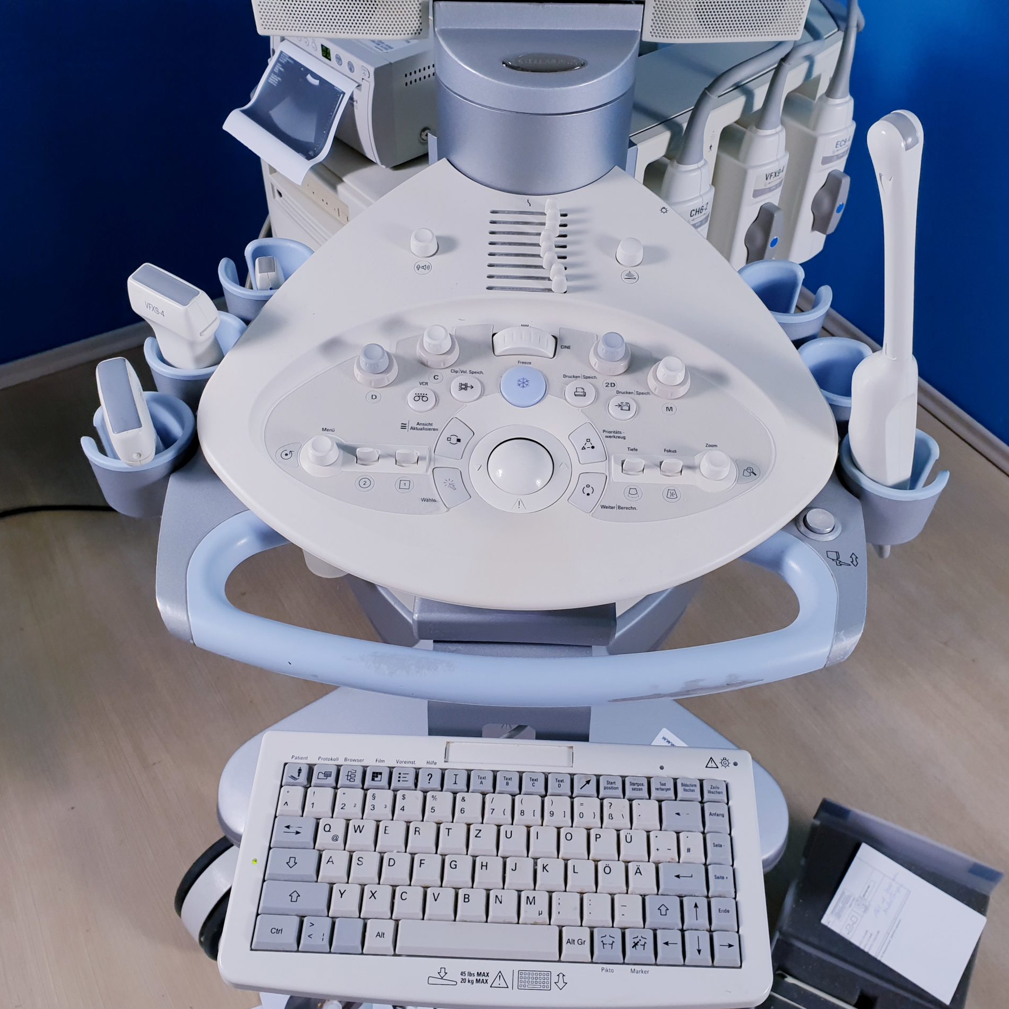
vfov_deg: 52.5
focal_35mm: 31
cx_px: 565
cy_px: 509
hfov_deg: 52.4
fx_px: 1022
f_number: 2.4
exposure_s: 1/100
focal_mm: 4.3
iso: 80
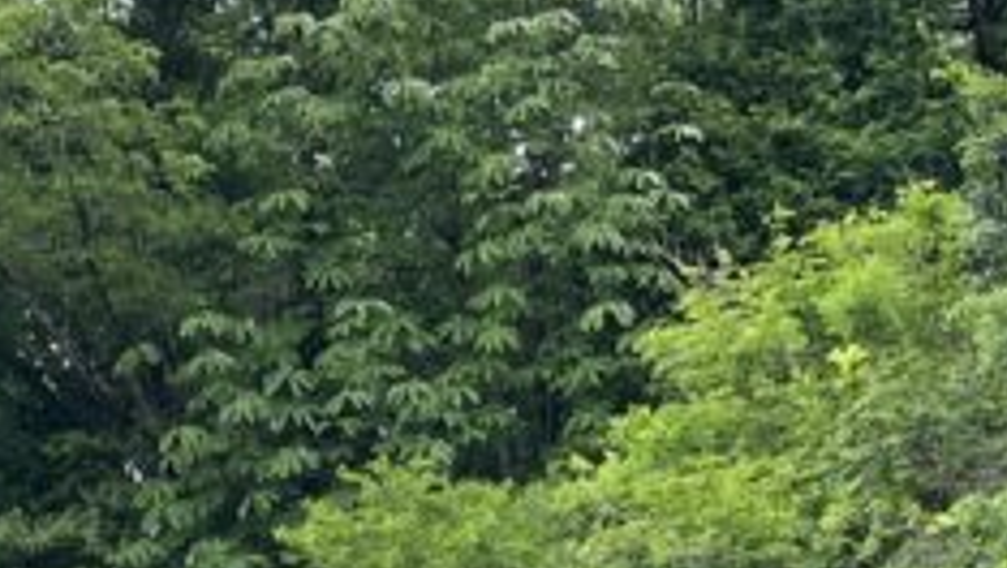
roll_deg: +2.3
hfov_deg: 13.9
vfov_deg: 7.4
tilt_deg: +1.1
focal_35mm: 155
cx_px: 529
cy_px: 1364
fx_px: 4142
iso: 50
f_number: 1.6
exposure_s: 1/598
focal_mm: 5.1
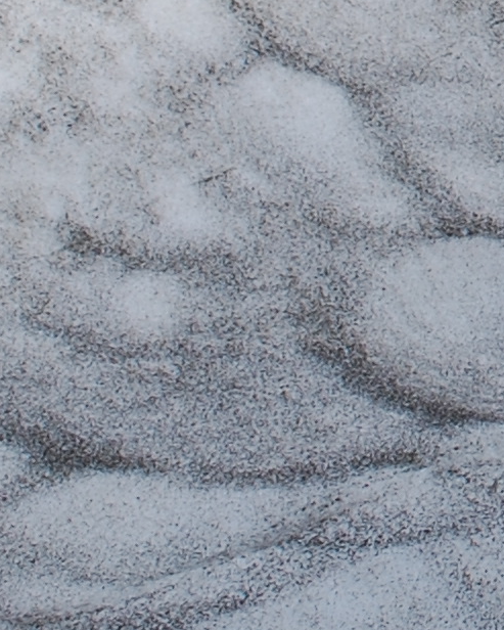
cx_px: 1204
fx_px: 3635
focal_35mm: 195
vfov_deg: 9.5
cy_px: -394
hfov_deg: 7.4
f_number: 8
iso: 100
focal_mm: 22
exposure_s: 1/250
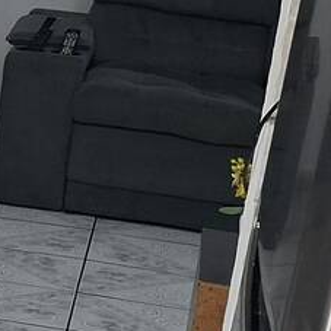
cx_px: -404
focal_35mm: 129
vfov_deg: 13.5
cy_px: 203
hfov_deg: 11.6
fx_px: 1396
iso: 200
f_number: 1.8
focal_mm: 5.54
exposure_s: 1/120
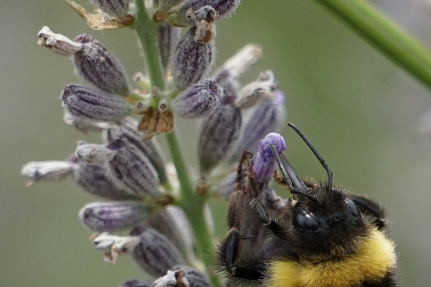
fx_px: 6357
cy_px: 267
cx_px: 364
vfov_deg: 2.6
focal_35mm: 531
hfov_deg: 3.9
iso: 400
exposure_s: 1/1000
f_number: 6.3
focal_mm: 240
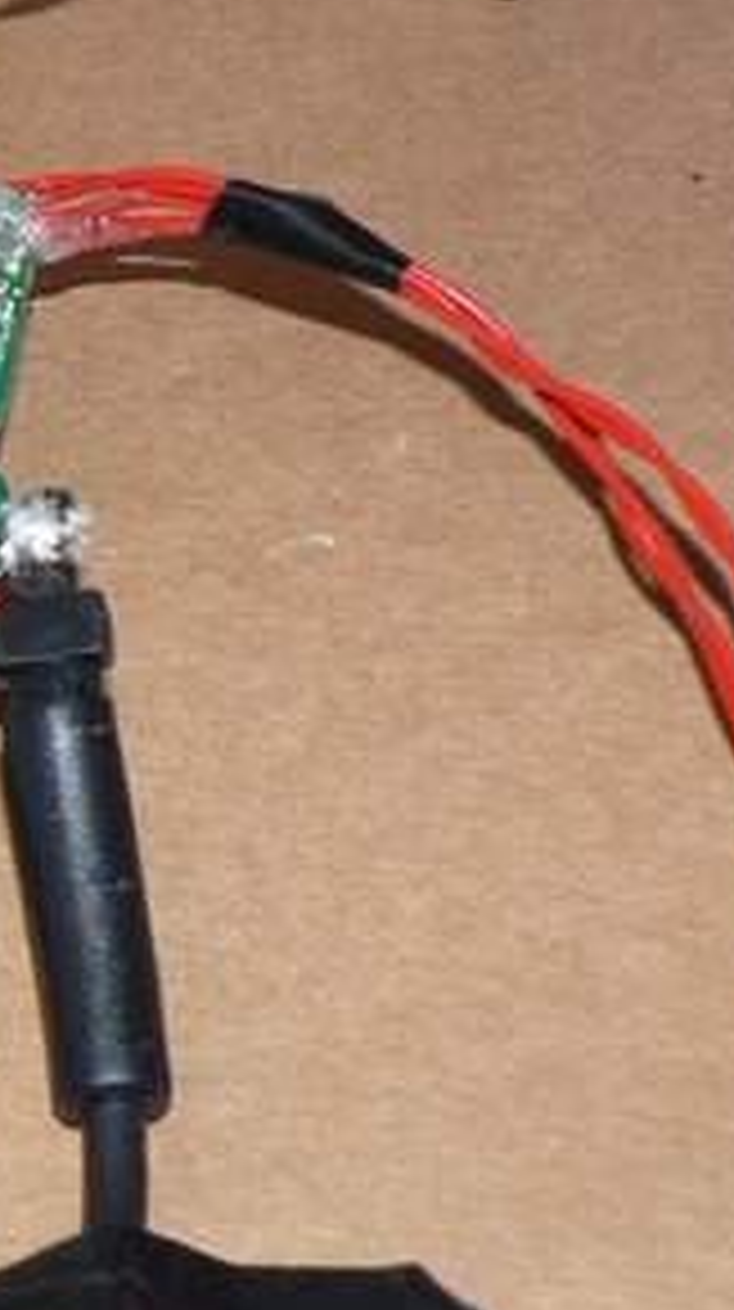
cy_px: 342
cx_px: -784
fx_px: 3749
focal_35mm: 108
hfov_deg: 10.2
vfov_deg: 19.7
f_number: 2.8
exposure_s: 1/60
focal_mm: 6
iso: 100
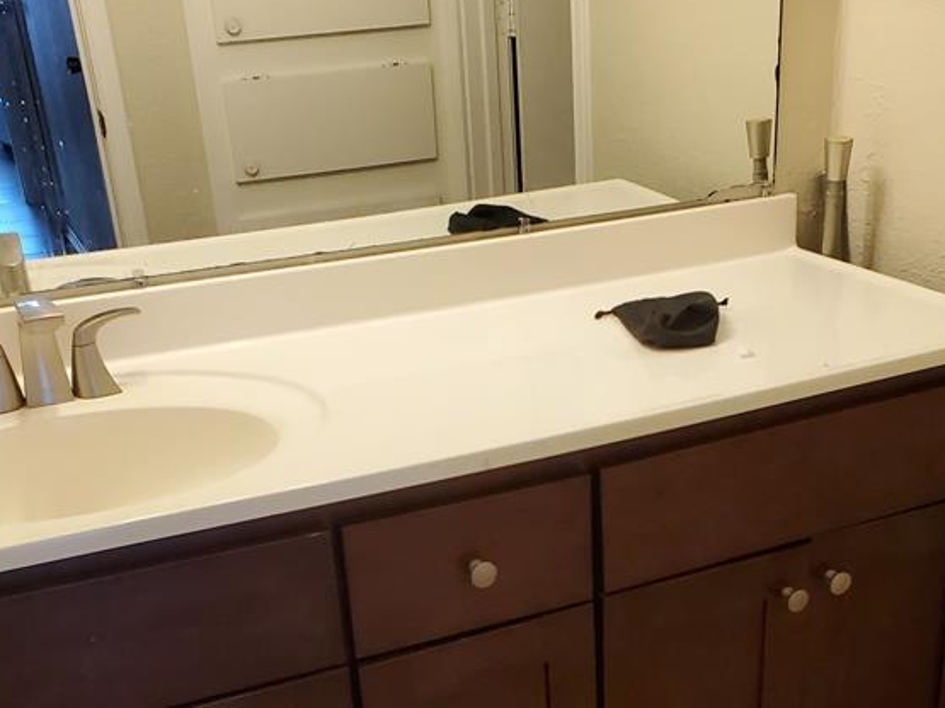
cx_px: 557
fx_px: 1310
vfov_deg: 29.7
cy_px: 546
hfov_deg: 39.5
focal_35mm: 48
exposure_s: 1/120
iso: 320
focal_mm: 4.3
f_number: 2.4
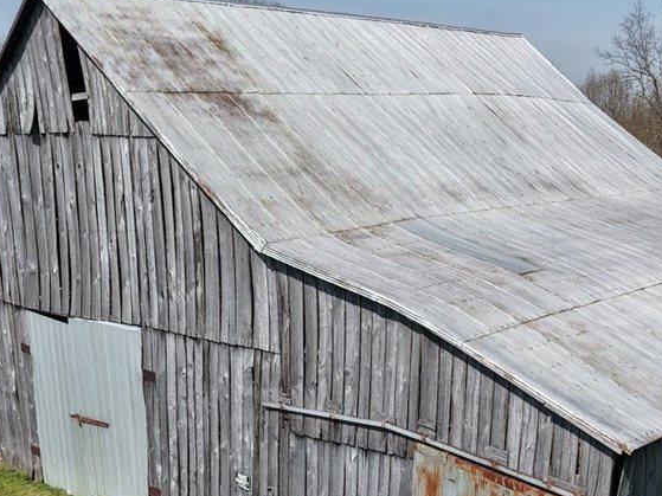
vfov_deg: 26.3
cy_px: 362
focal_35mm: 55
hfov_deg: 34.4
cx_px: 476
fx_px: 1052
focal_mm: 8.67
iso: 110
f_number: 1.8
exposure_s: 1/3200
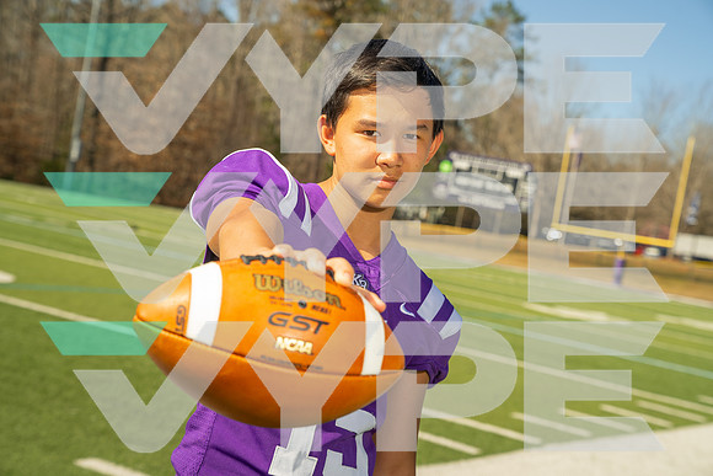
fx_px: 1268
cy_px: 238
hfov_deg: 31.4
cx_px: 356
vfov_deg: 21.3
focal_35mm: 64
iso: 100
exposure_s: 1/125
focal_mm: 64
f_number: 5.6
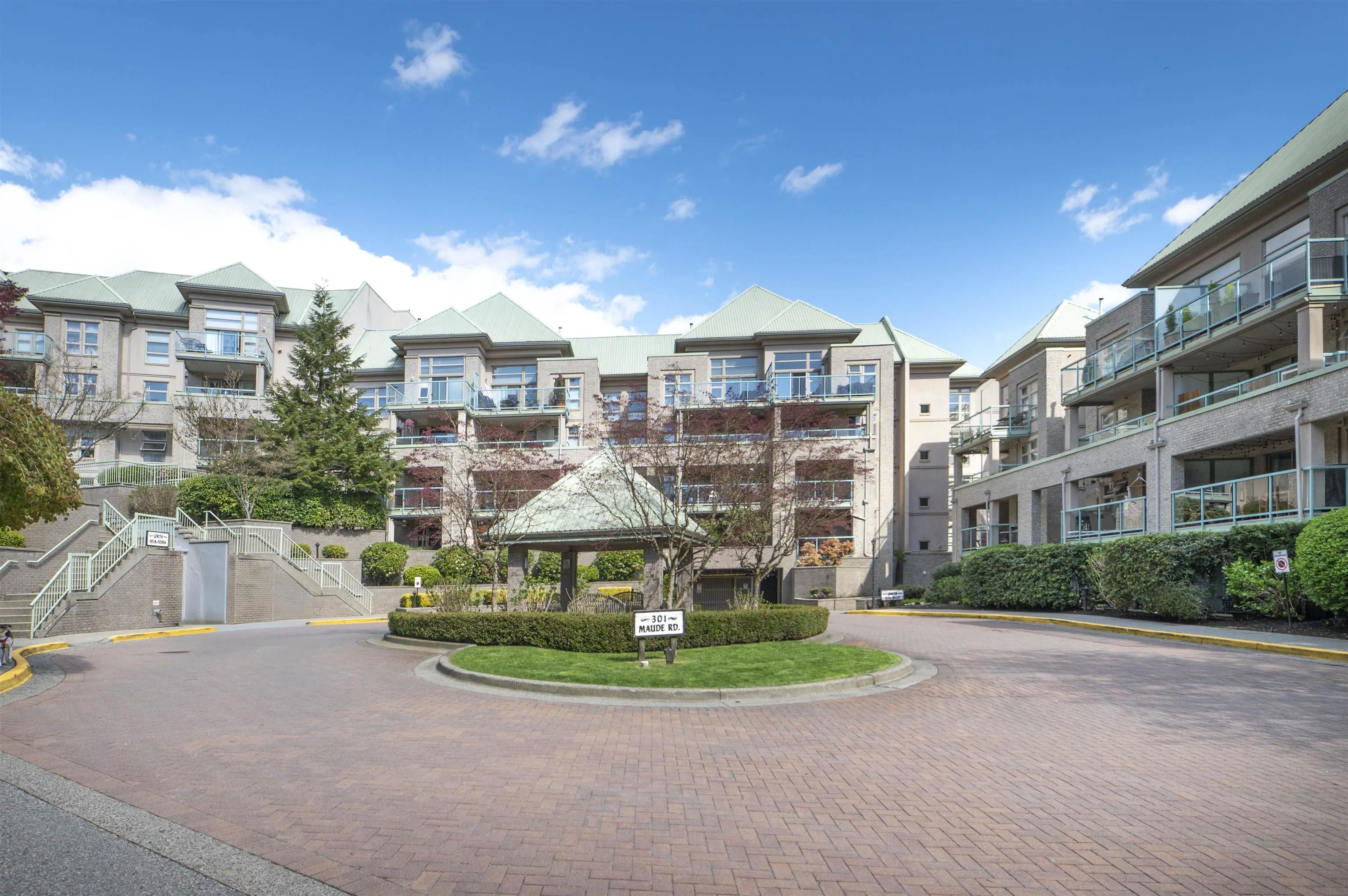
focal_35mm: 14
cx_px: 674
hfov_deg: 104.3
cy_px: 448
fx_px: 524
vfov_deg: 81.1
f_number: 9
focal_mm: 14
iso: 100
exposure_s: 1/320
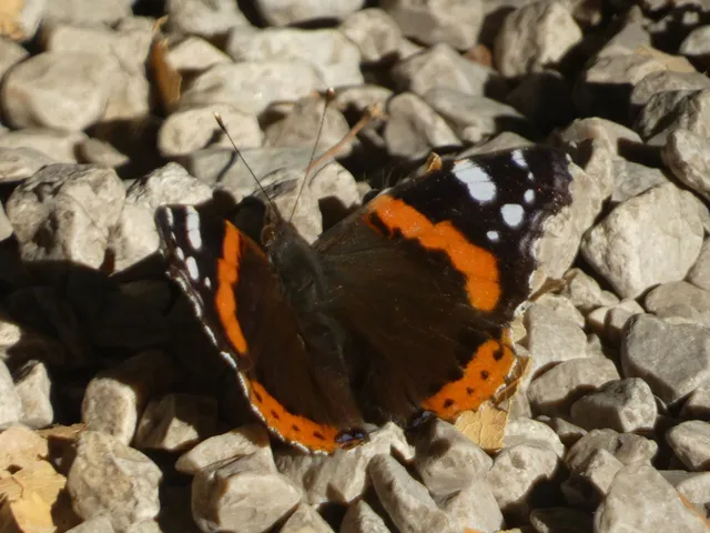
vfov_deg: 1.2
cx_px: 355
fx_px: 24613
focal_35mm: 1200
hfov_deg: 1.7
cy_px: 266
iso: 80
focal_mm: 215
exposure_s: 1/200
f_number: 5.9
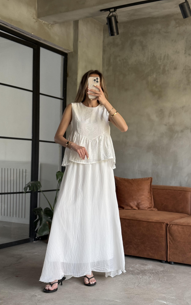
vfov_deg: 39.6
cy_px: 152
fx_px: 425
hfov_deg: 25.3
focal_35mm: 51
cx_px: 87
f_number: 1.78
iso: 100
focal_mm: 6.76
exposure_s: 1/60
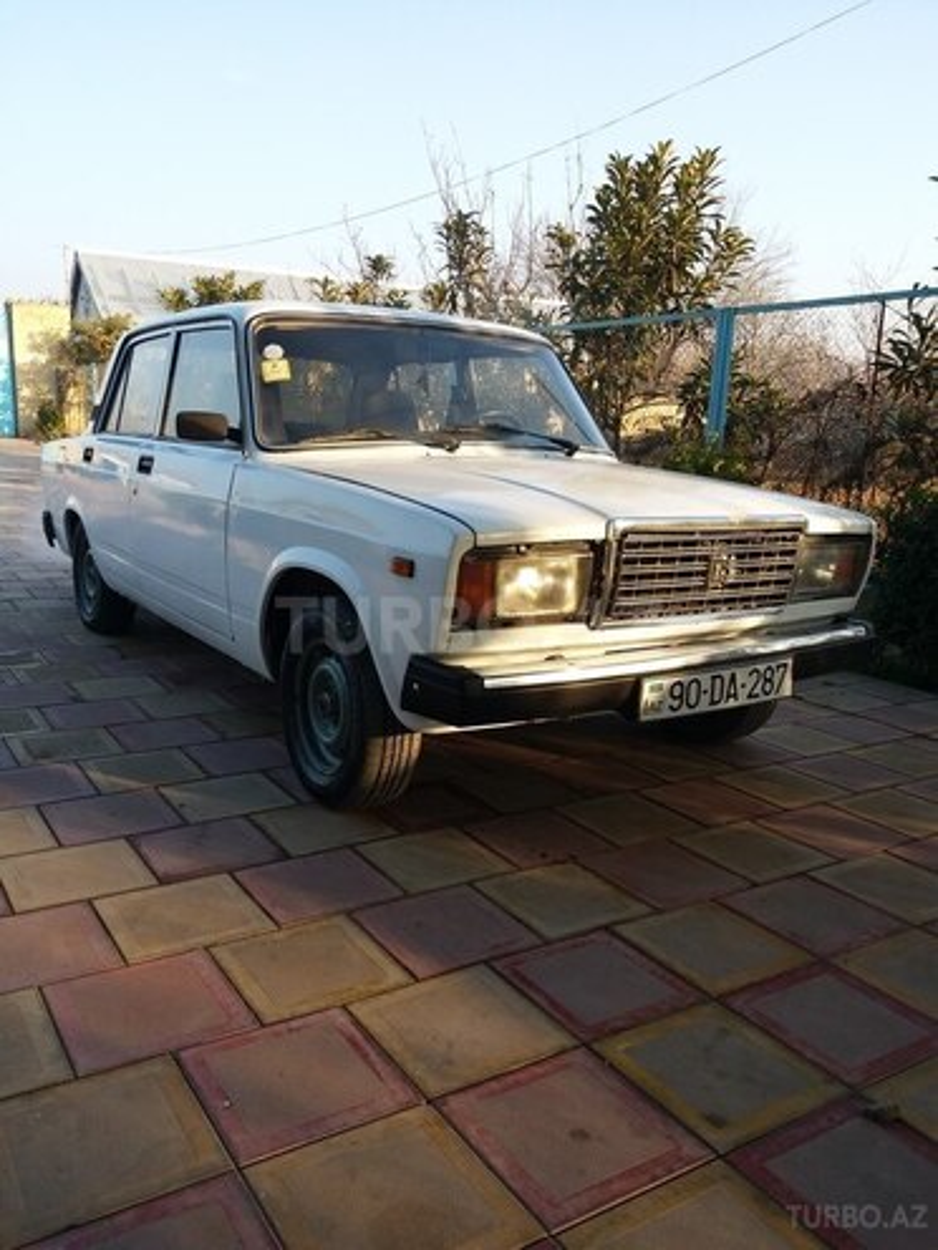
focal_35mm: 27
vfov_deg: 65.3
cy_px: 625
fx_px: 976
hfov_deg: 51.4
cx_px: 469
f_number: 1.9
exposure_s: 1/304
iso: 40
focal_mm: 3.7
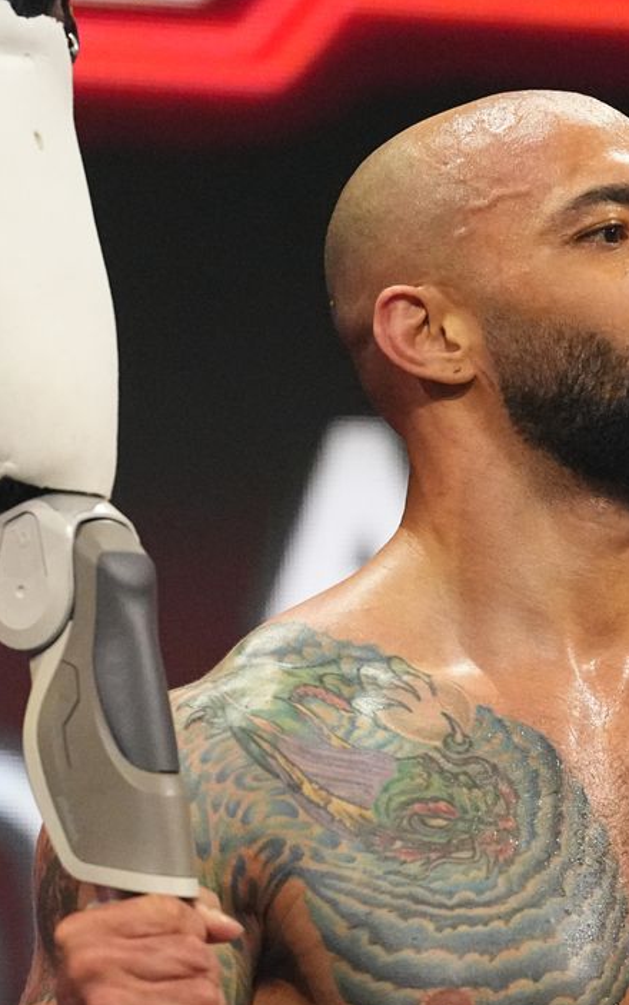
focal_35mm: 410
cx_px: 556
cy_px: 795
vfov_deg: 5.1
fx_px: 11234
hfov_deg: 3.2
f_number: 3.5
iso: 6400
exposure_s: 1/1250
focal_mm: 131
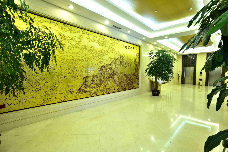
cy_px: 76
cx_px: 114
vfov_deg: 67.4
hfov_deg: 90.0
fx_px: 114
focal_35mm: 18
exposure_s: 1/2.5
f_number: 16
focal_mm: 18
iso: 400
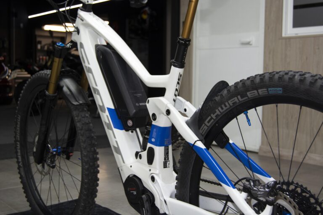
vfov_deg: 28.1
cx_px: 162
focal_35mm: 48
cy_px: 108
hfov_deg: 41.1
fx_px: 431
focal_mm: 32
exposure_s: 1/100
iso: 400
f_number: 4.5
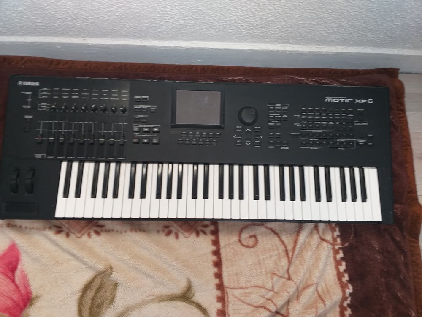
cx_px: 211
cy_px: 158
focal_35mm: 26
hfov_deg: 67.3
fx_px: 317
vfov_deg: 53.1
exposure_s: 1/50
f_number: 1.7
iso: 50
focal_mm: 3.93
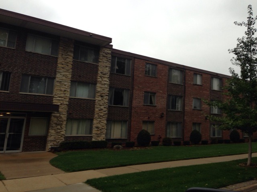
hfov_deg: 55.4
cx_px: 128
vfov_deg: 42.9
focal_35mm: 33
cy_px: 96
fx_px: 245
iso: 50
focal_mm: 4.12
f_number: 2.4
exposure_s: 1/304
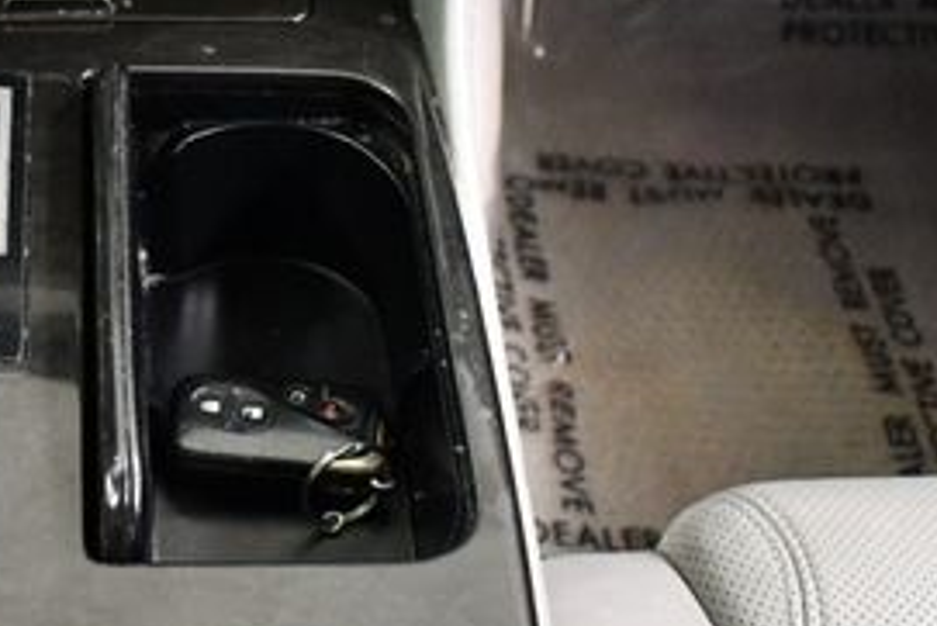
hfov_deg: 23.2
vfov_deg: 16.1
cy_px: 311
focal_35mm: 85
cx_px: 59
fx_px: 2213
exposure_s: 1/60
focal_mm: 18
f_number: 3.5
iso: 3200
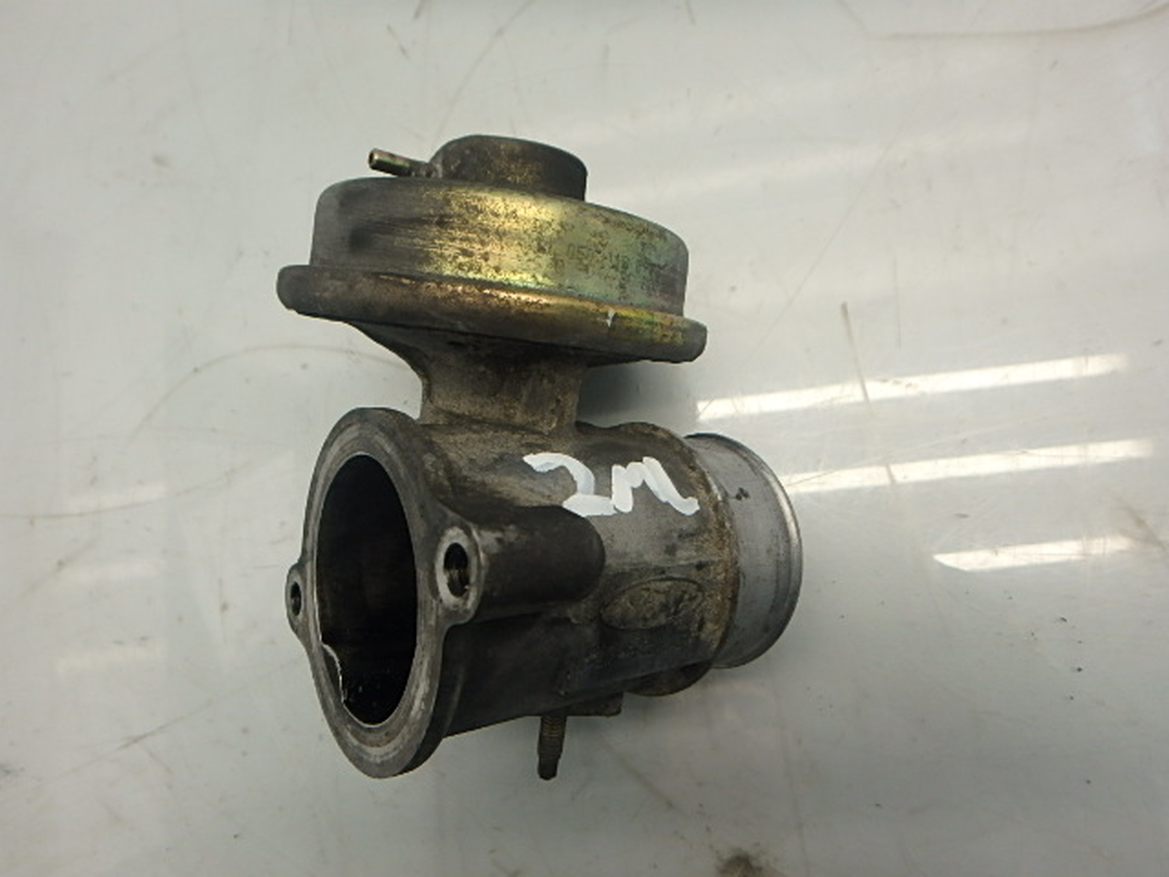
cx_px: 584
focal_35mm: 21
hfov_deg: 79.0
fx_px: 709
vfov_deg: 63.4
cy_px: 438
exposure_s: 1/60
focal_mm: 3.7
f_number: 3.5
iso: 160
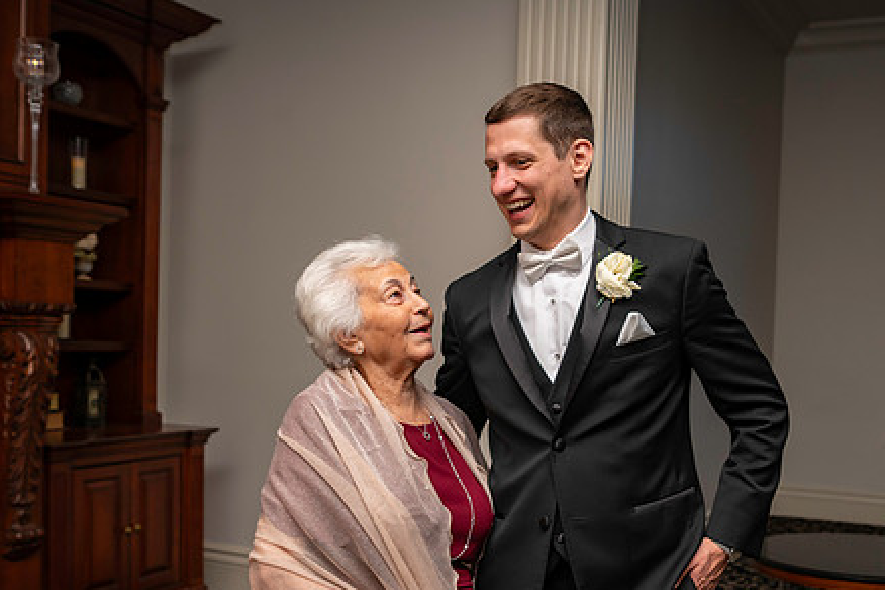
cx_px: 517
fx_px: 1106
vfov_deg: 29.7
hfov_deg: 43.5
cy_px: 386
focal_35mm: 45
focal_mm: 34
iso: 800
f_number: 4.5
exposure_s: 1/125
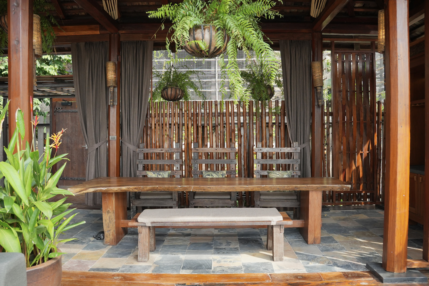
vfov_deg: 43.6
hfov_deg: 61.9
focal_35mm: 30
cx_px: 214
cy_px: 143
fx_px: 357
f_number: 4.5
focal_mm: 20.2
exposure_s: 1/400
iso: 500
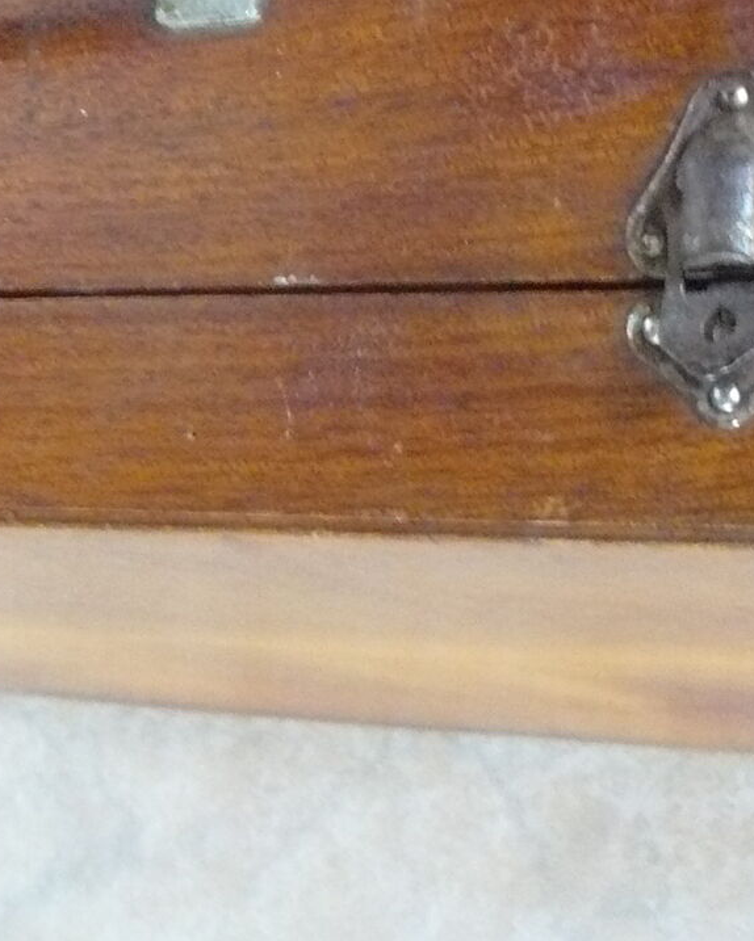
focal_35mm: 98
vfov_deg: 19.5
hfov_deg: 15.6
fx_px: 2732
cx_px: 162
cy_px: 280
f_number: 2.8
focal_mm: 6
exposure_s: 1/10
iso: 400
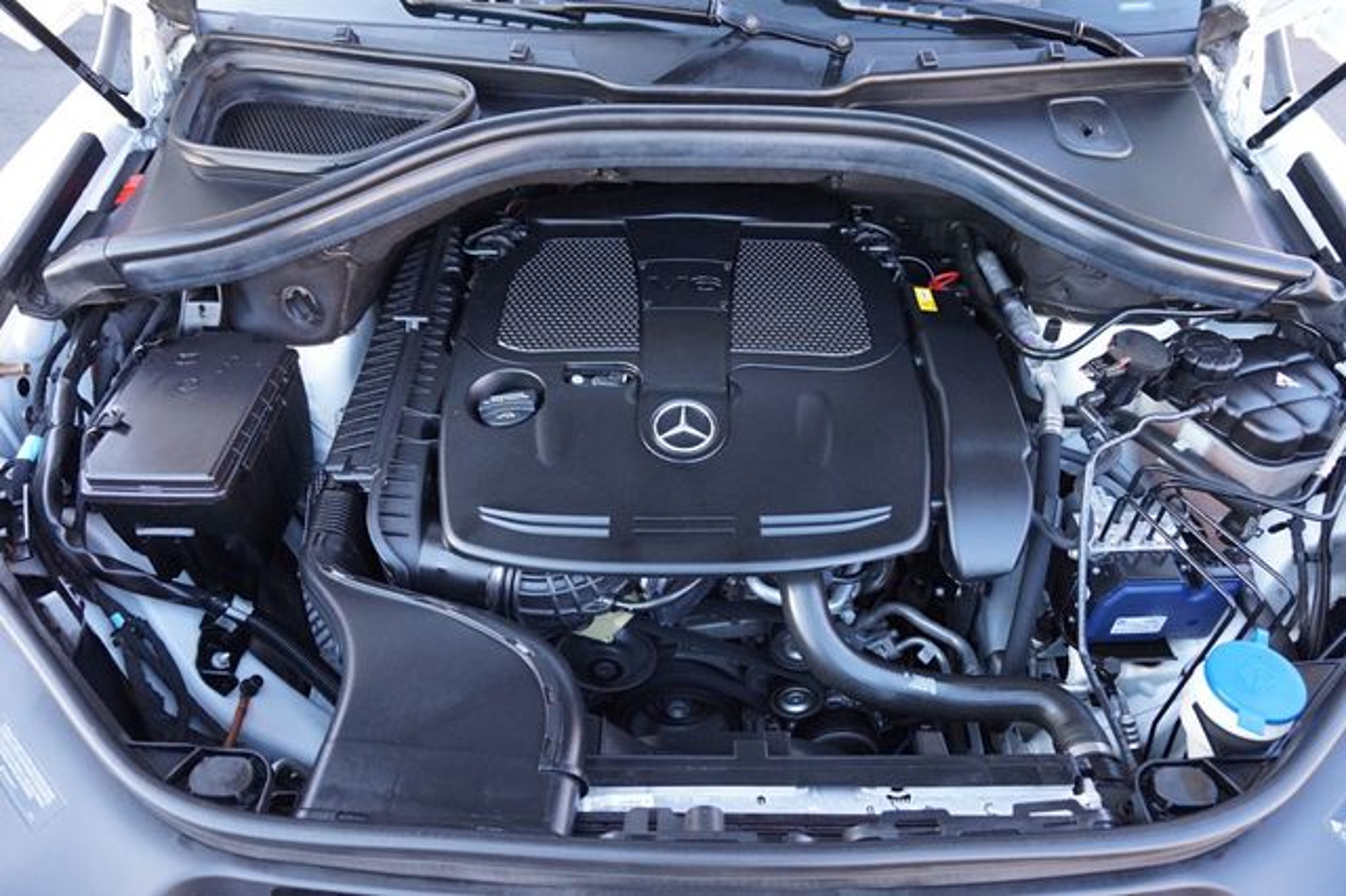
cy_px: 448
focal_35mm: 24
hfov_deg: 73.8
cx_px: 673
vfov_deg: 53.1
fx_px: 897
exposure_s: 1/160
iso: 1250
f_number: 4
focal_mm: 16
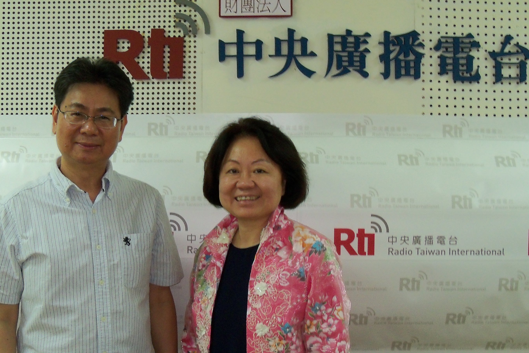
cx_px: 239
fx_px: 720
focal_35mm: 49
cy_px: 211
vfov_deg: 27.5
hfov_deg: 40.3
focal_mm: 6.2
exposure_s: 1/30
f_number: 3.5
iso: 200
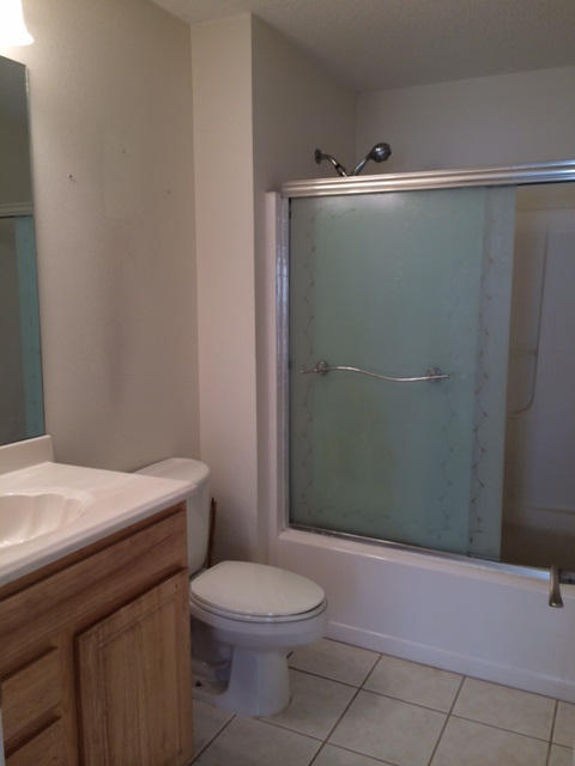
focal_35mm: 30
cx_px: 288
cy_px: 383
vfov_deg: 60.0
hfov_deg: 46.8
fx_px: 664
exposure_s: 1/50
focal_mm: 4.12
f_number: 2.2
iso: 40
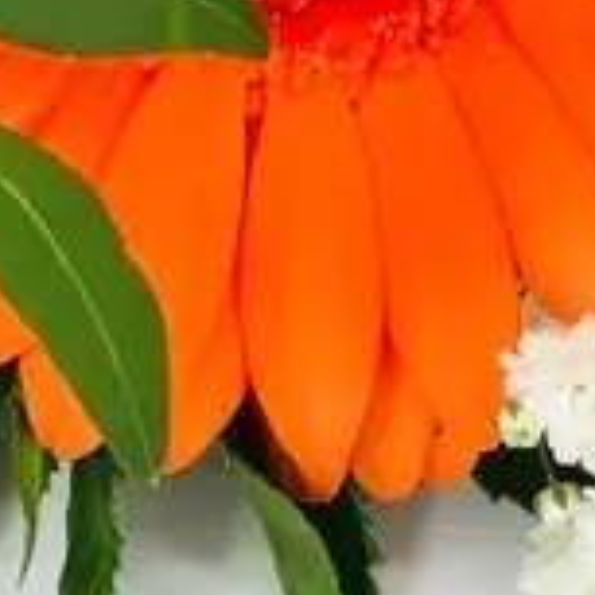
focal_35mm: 288
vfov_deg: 6.0
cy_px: -175
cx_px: 144
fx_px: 5601
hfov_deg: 6.1
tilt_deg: -49.0
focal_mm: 6
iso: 16
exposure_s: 1/100
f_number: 2.4
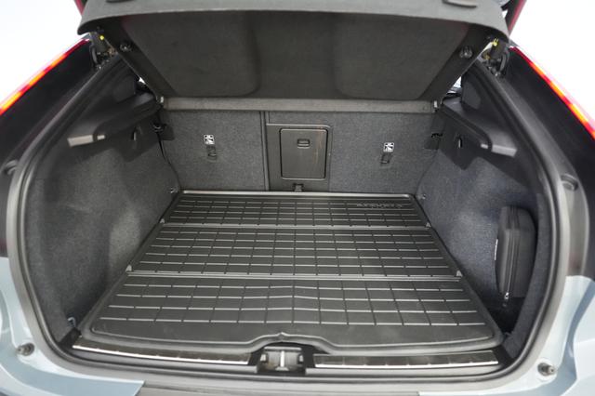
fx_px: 396
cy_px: 198
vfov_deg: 53.1
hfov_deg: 73.8
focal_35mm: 24
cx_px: 298
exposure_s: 1/160
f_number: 2.8
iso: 10000
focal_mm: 24
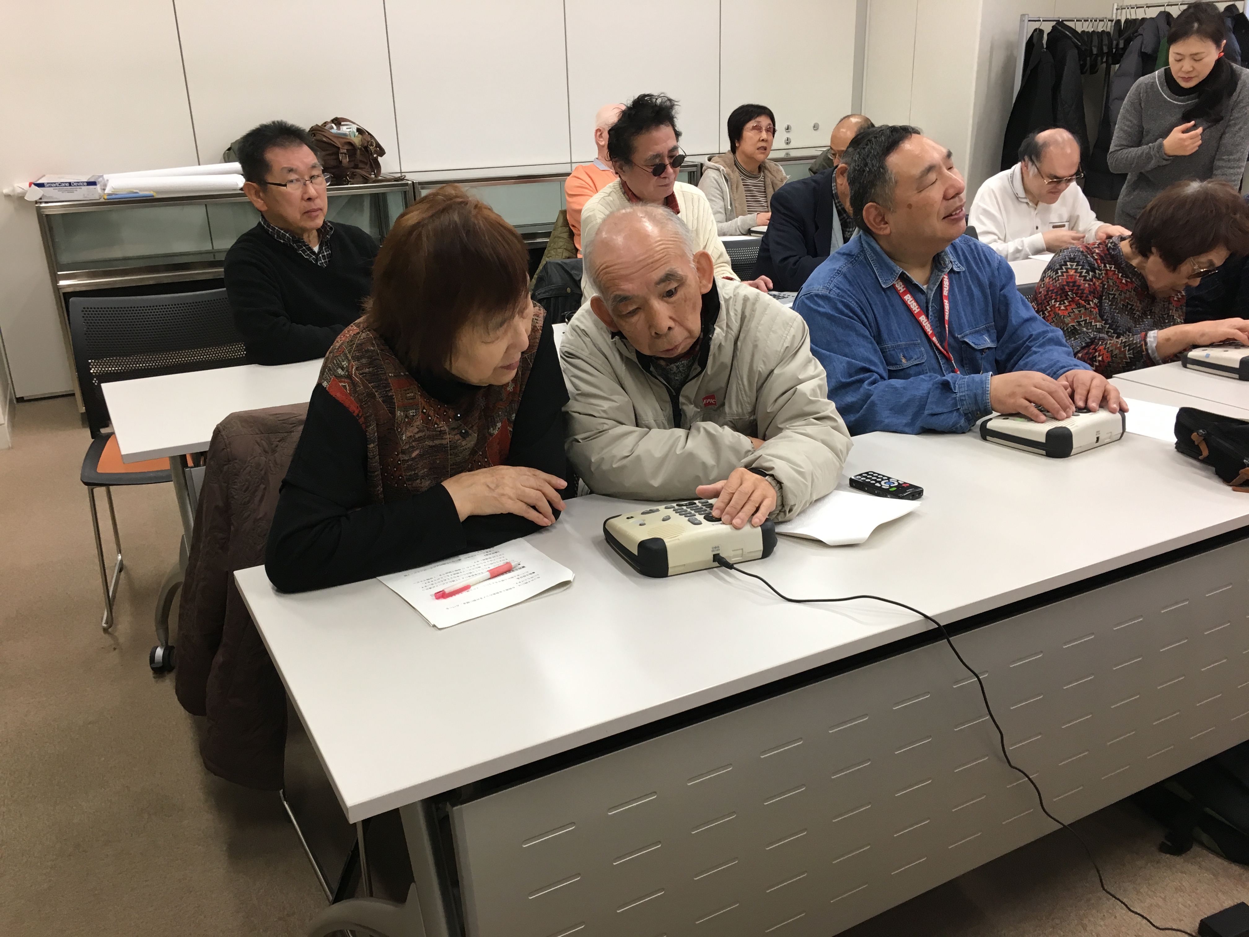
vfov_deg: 48.2
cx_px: 624
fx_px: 1046
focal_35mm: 29
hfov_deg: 61.7
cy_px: 468
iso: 64
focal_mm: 4.15
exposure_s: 1/30
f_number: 2.2
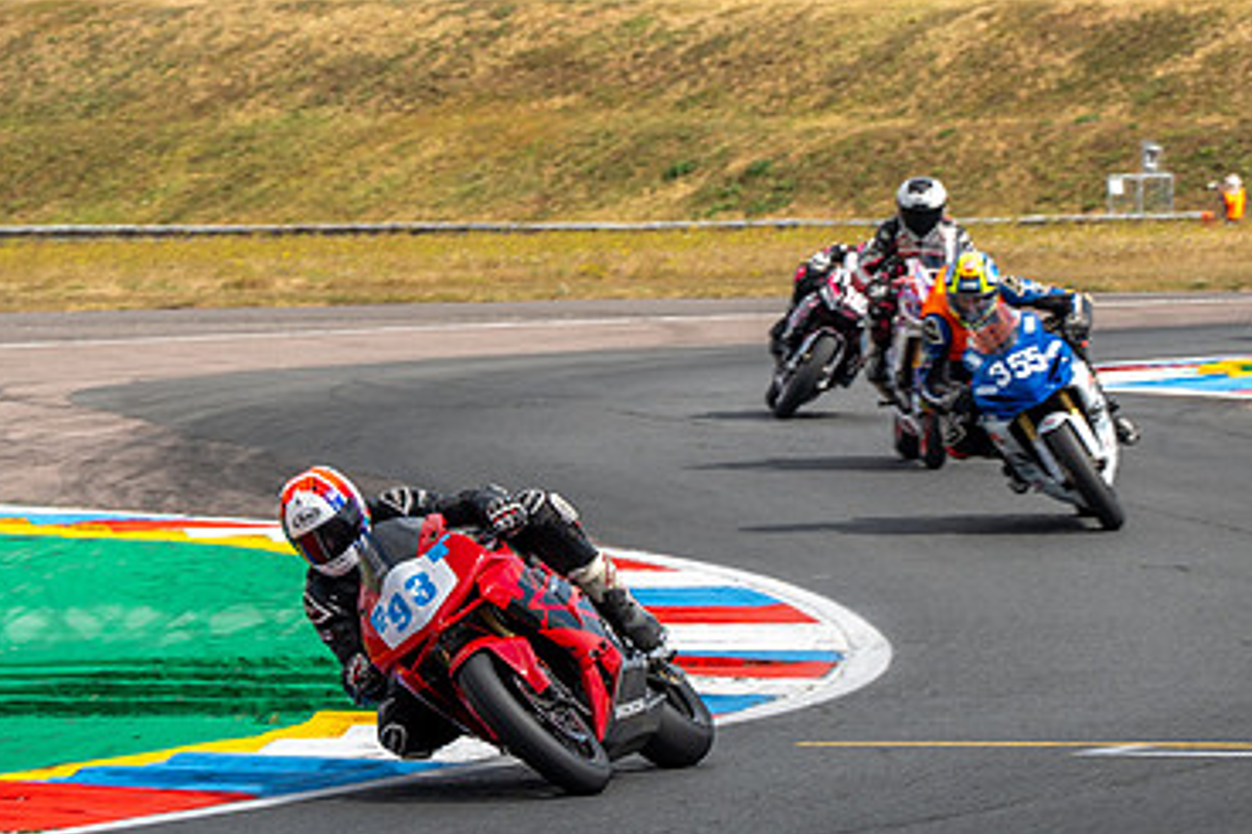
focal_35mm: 333
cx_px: 839
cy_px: 230
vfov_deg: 4.1
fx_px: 11575
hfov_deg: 6.2
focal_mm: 159
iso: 125
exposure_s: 1/320
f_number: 9
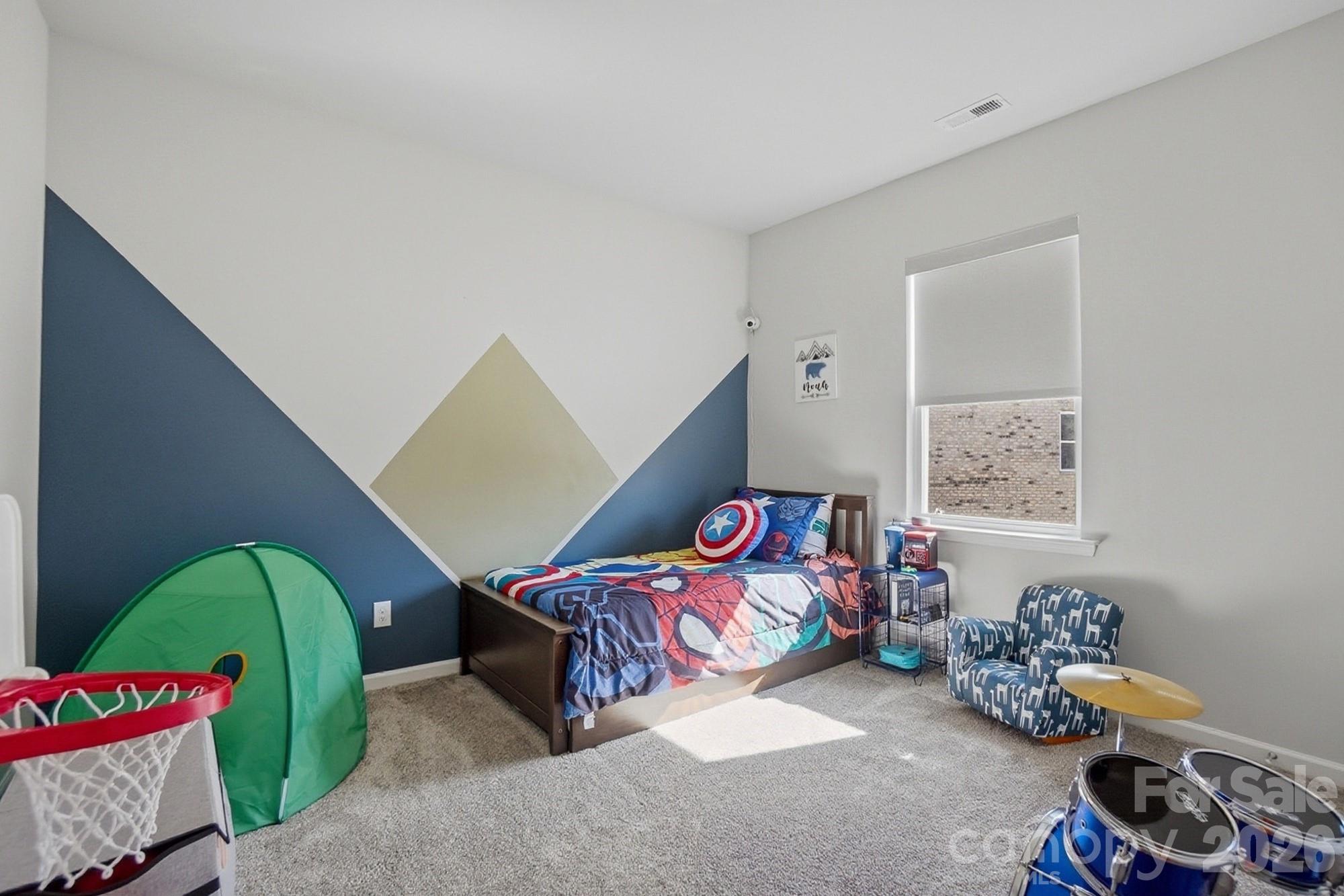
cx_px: 672
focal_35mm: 15
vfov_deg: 77.3
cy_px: 448
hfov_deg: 100.4
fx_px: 560
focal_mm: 10
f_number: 6.3
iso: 100
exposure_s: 1/80
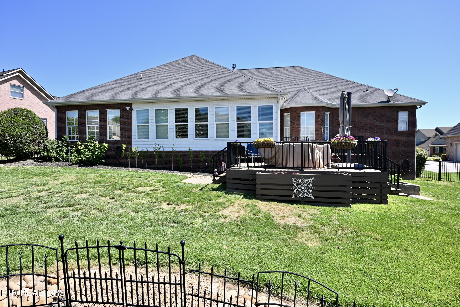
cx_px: 230
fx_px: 230
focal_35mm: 18
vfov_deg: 67.4
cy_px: 154
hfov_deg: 90.0
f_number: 7.1
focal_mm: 12
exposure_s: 1/200
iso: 100
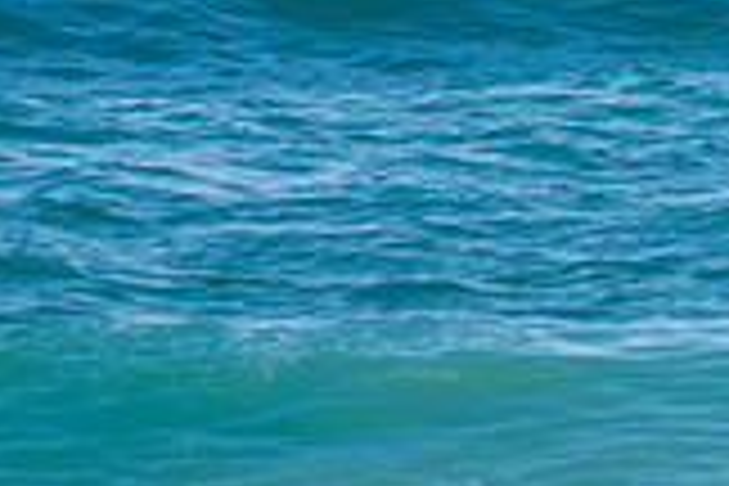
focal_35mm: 1093
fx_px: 22132
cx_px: 1296
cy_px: -290
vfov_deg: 1.3
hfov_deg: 1.9
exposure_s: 1/1000
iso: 220
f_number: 5.6
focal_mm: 200
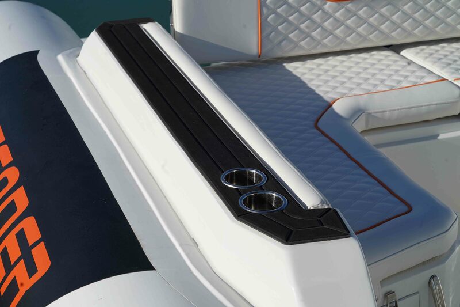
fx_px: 920
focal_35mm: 72
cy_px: 154
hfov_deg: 28.1
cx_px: 230
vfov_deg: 18.9
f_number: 11
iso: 100
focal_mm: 72
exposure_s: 1/250
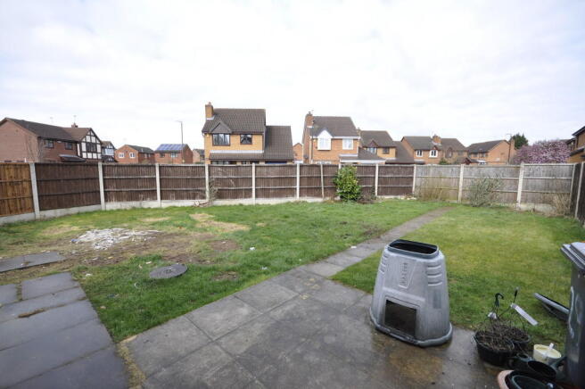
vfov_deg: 77.2
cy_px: 194
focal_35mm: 15
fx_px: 244
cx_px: 292
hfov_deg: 100.4
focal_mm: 10
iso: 400
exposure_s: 1/320
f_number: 9
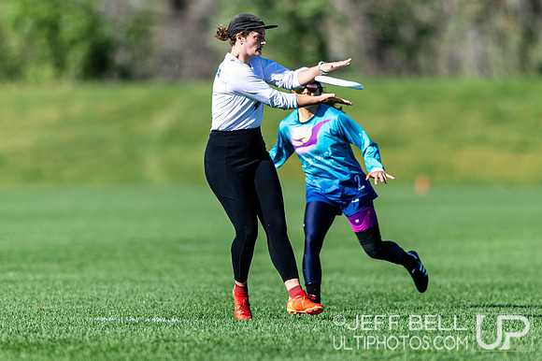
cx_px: 267
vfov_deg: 1.7
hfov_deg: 2.6
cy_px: 158
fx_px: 11998
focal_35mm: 797
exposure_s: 1/2500
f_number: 2.8
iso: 160
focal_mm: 400
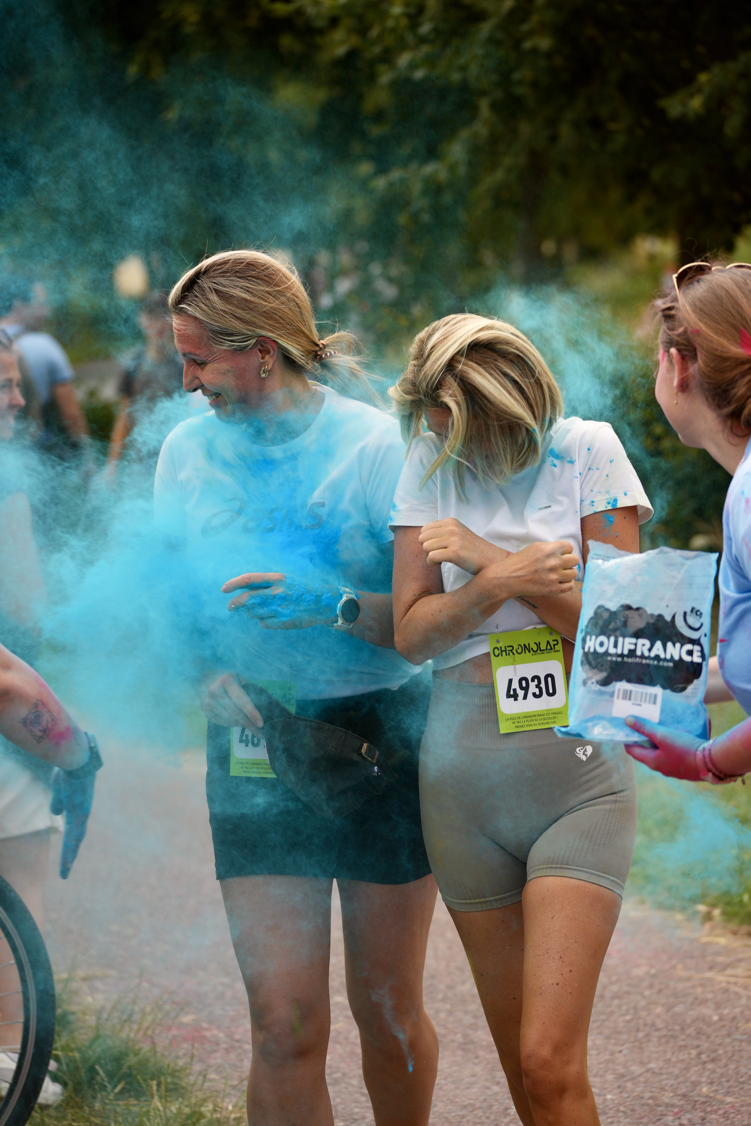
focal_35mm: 142
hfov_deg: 9.7
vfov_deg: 14.4
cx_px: 376
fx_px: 4443
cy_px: 563
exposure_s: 1/400
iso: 100
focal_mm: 142
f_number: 5.6
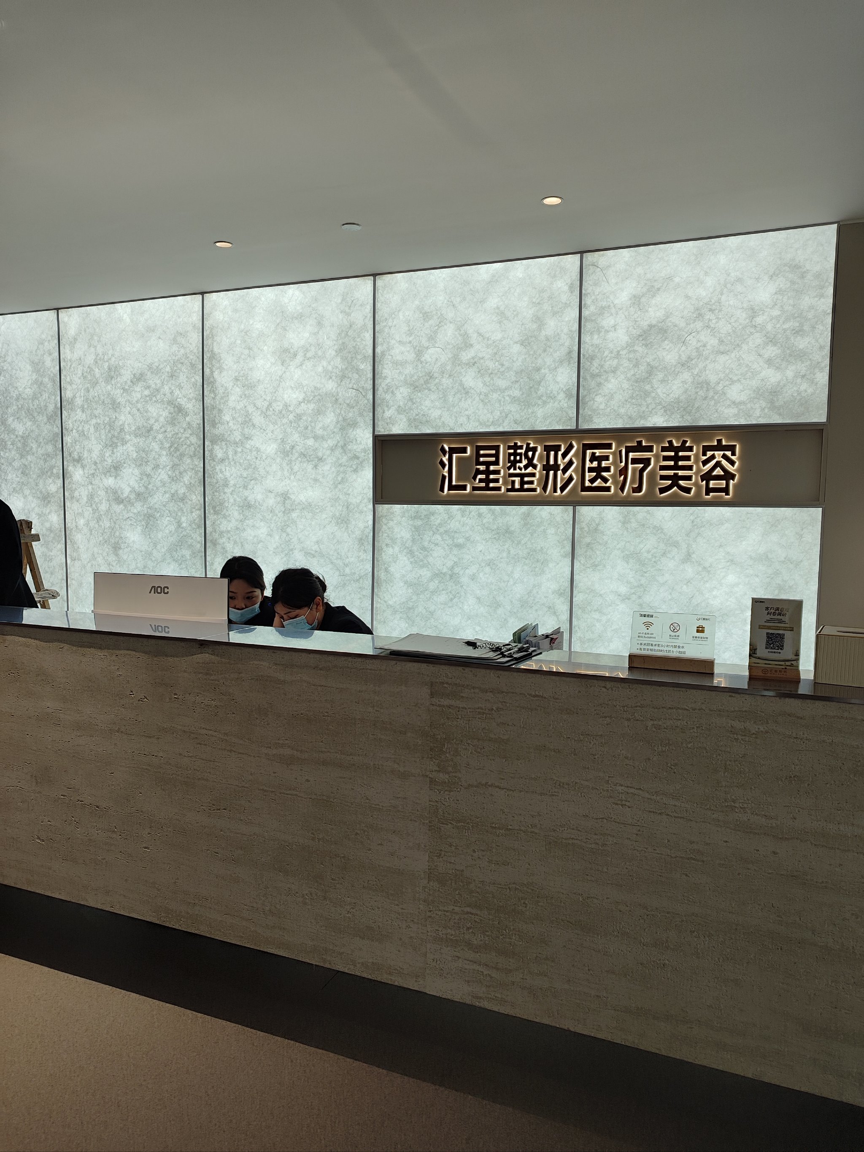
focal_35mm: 24
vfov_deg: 71.6
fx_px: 799
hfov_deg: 56.8
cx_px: 432
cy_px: 576
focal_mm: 5.26
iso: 62
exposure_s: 1/100
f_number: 1.65
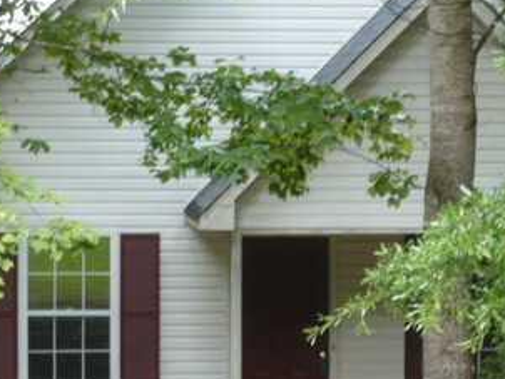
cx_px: 296
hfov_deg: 9.8
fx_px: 2935
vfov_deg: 7.4
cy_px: 175
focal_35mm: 201
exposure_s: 1/40
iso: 100
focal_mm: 10.4
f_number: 3.8
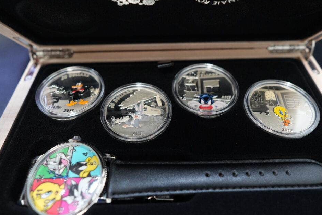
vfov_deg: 52.2
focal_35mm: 25
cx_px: 163
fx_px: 220
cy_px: 109
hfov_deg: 72.5
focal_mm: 15
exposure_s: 1/60
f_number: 2.5
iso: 1600
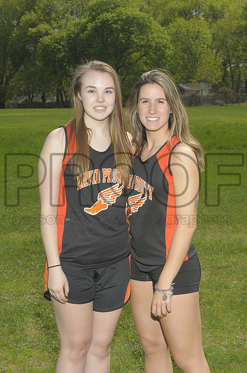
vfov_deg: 21.9
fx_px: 960
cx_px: 124
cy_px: 186
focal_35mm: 93
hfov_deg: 14.7
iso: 200
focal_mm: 62
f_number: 11
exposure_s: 1/250
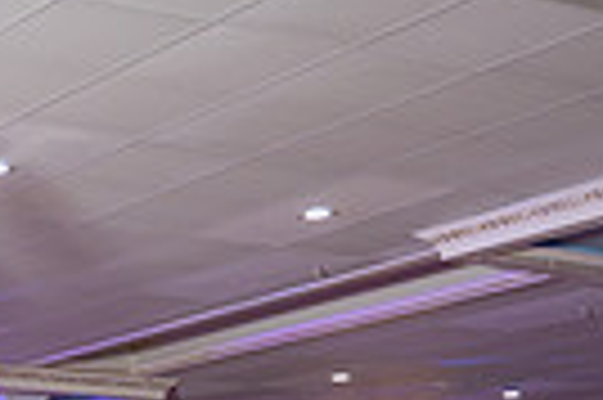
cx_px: -198
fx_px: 1740
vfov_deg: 12.6
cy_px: 560
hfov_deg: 18.2
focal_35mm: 104
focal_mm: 24
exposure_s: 1/200
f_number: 2.8
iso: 400
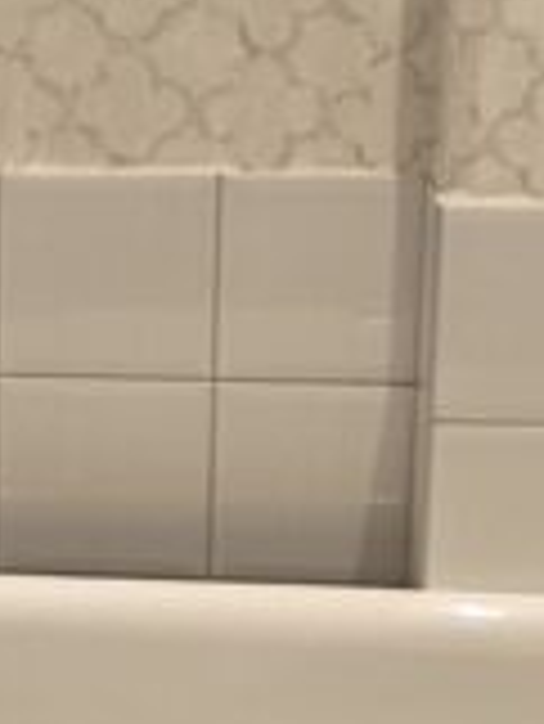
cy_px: 396
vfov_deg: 13.5
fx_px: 3055
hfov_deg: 9.5
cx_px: -522
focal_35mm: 146
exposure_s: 1/100
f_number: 1.7
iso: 250
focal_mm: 6.3
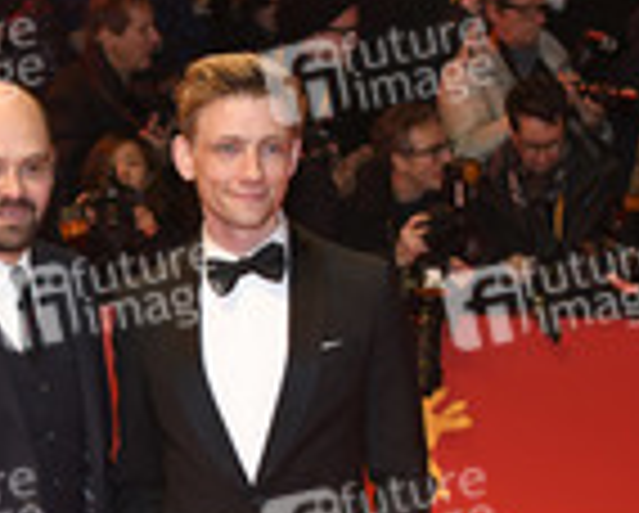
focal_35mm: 104
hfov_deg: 17.9
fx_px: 1970
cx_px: -11
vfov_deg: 14.3
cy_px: 634
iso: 1250
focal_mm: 35
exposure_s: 1/400
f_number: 4
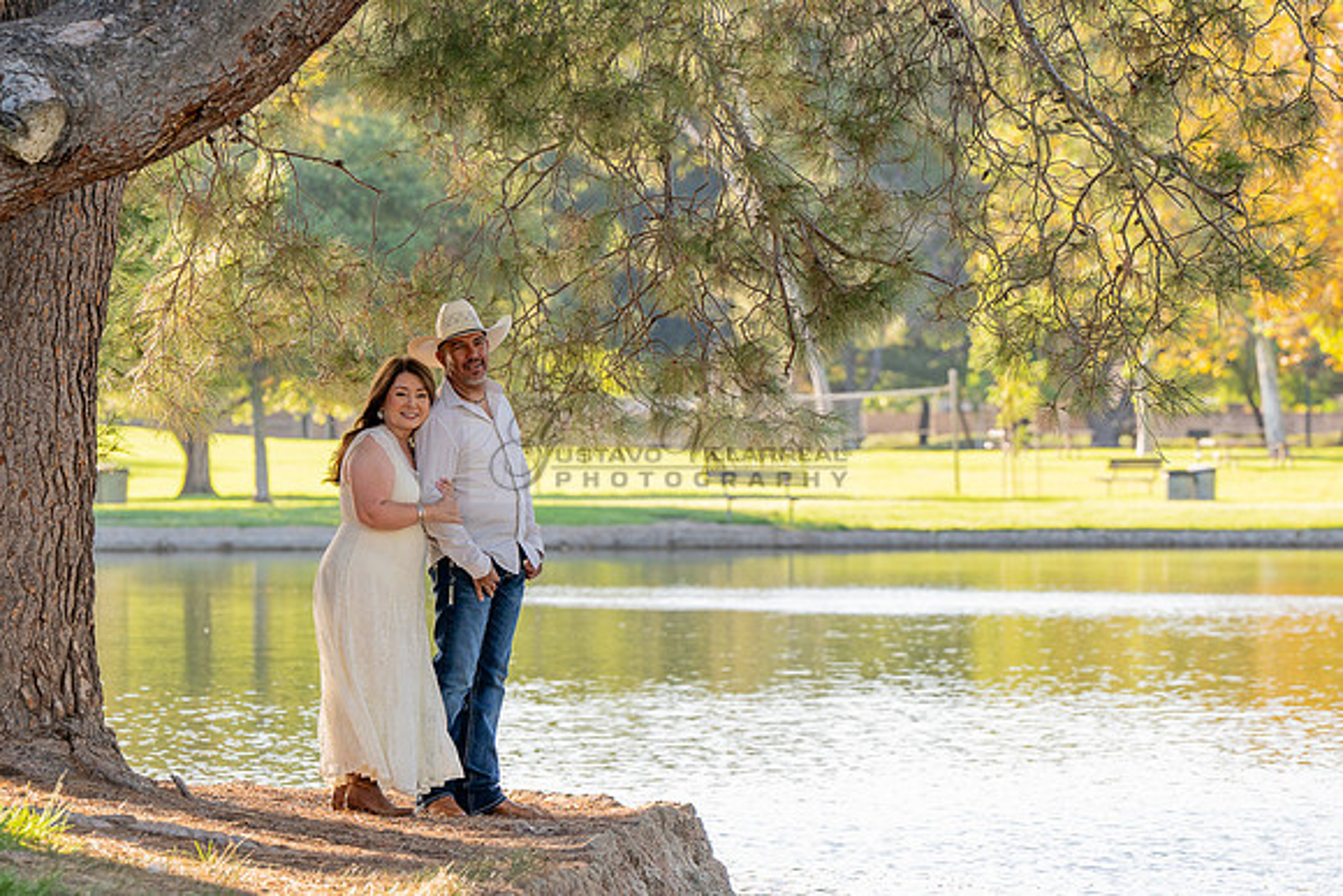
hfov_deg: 8.2
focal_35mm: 250
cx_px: 627
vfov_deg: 5.5
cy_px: 256
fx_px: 9330
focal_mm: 175
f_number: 5.6
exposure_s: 1/200
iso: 200
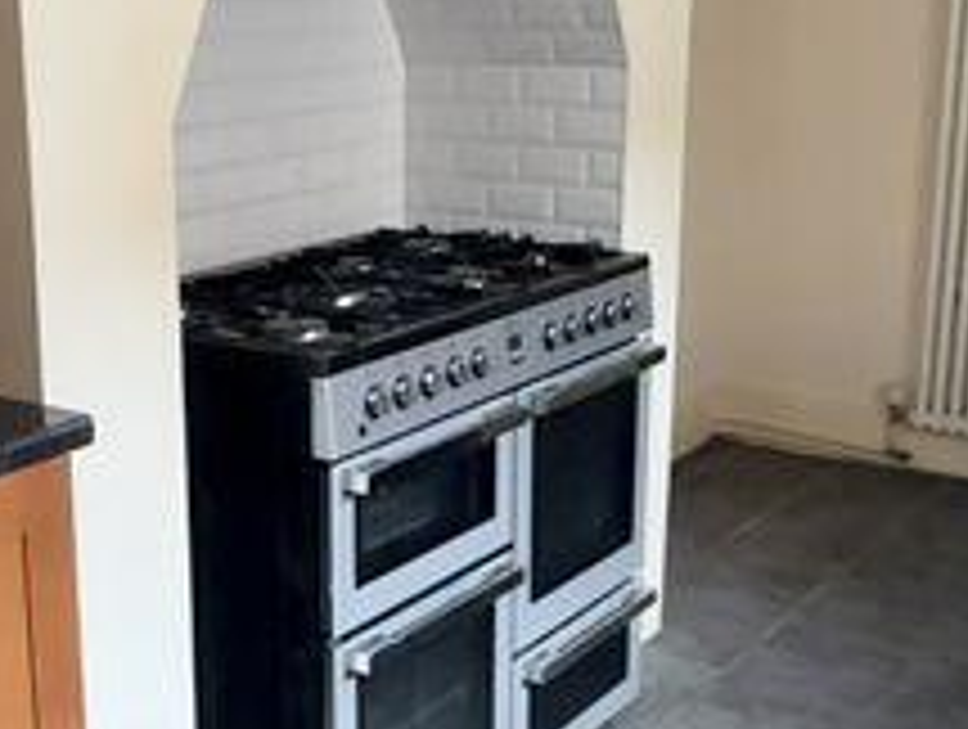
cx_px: 302
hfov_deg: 36.3
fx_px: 1457
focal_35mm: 52
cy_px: 387
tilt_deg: -14.4
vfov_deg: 28.1
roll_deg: +0.2
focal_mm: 2.22
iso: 80
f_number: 2.2
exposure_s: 1/60
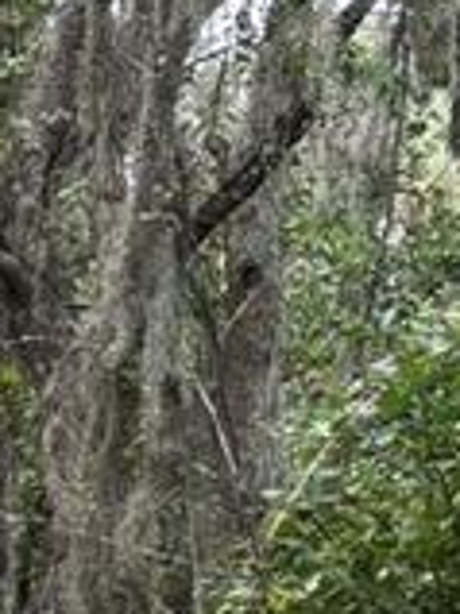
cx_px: -734
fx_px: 3477
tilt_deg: -0.4
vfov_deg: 10.1
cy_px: 541
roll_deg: -0.9
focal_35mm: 196
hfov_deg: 7.0
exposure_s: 1/239
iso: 40
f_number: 1.6
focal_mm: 5.96
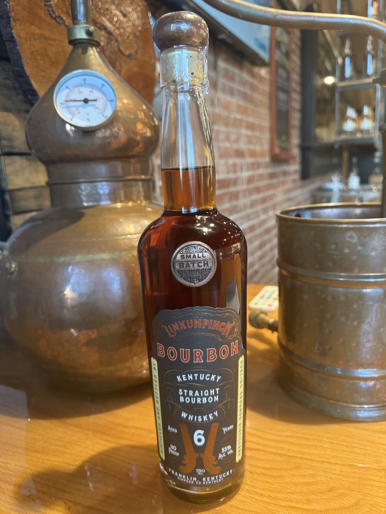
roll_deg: +4.1
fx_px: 357
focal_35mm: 24
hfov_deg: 56.8
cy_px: 257
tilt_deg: -13.9
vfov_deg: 71.6
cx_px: 193
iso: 400
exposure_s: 1/60
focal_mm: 6.76
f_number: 1.78
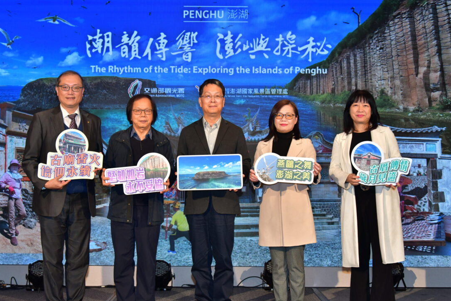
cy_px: 159
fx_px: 689
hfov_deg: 36.2
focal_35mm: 55
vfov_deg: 24.6
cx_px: 216
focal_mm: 50
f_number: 6.3
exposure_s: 1/125
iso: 800
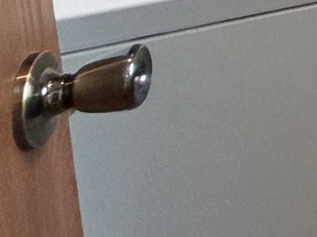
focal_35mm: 82
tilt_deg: -6.1
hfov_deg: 12.5
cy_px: -302
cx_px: 888
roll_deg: -0.6
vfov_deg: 13.8
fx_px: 750
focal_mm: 2.22
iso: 250
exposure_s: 1/60
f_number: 2.2
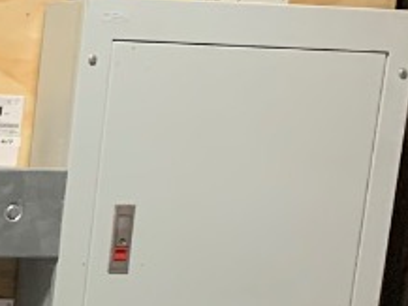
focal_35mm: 144
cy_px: 528
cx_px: -476
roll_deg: -1.3
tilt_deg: -13.7
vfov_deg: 9.8
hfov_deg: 11.8
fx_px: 1698
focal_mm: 4.25
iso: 250
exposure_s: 1/50
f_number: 1.8
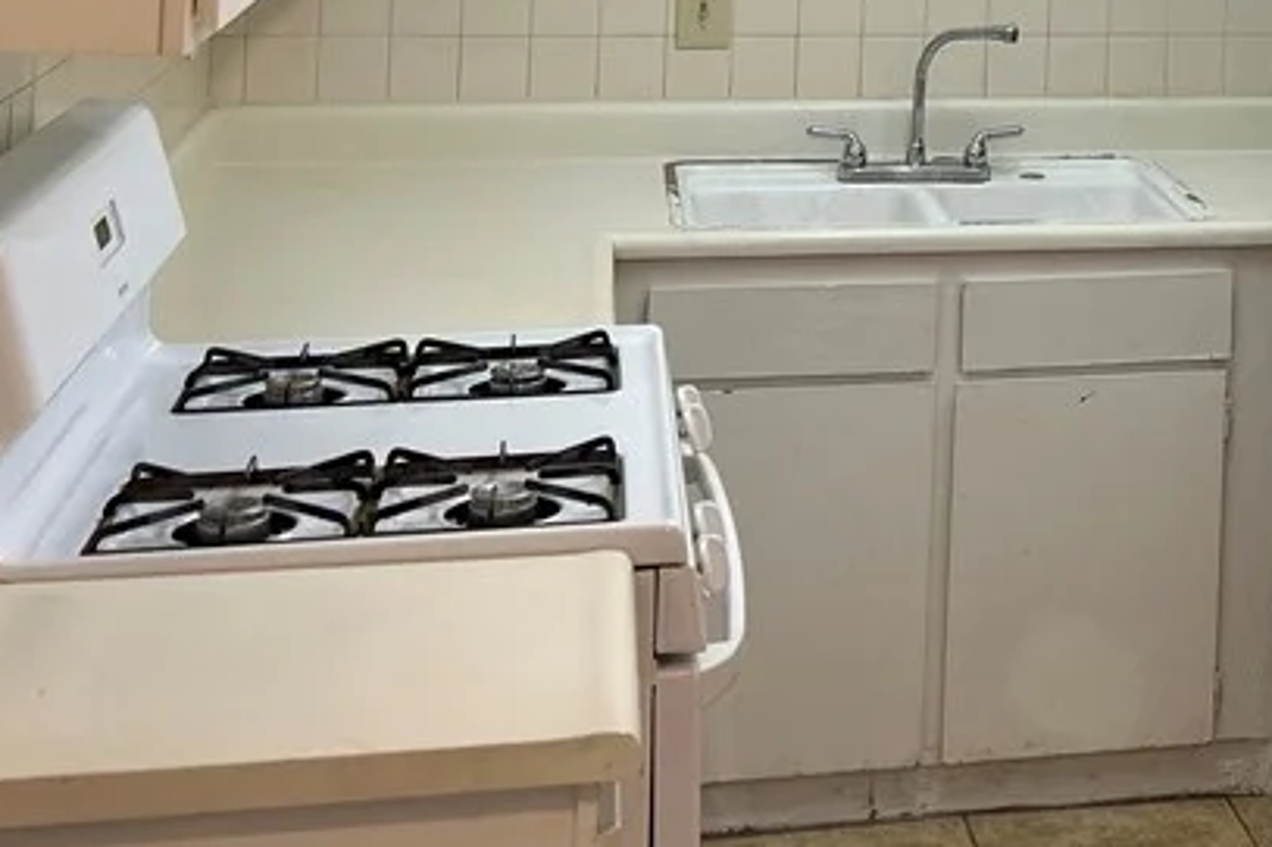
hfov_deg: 27.9
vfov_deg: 18.5
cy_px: -266
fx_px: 2402
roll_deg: -2.7
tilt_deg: +0.3
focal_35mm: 68
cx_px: 1266
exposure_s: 1/157
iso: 64
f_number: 1.5
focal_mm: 5.7
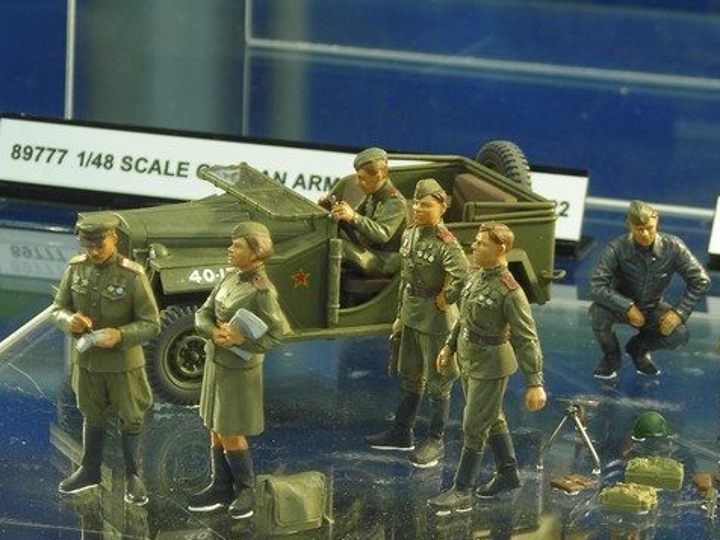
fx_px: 4056
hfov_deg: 10.1
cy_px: 324
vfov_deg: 7.6
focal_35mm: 195
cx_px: 424
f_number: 5.3
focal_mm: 19.2
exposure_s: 1/3.9
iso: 56
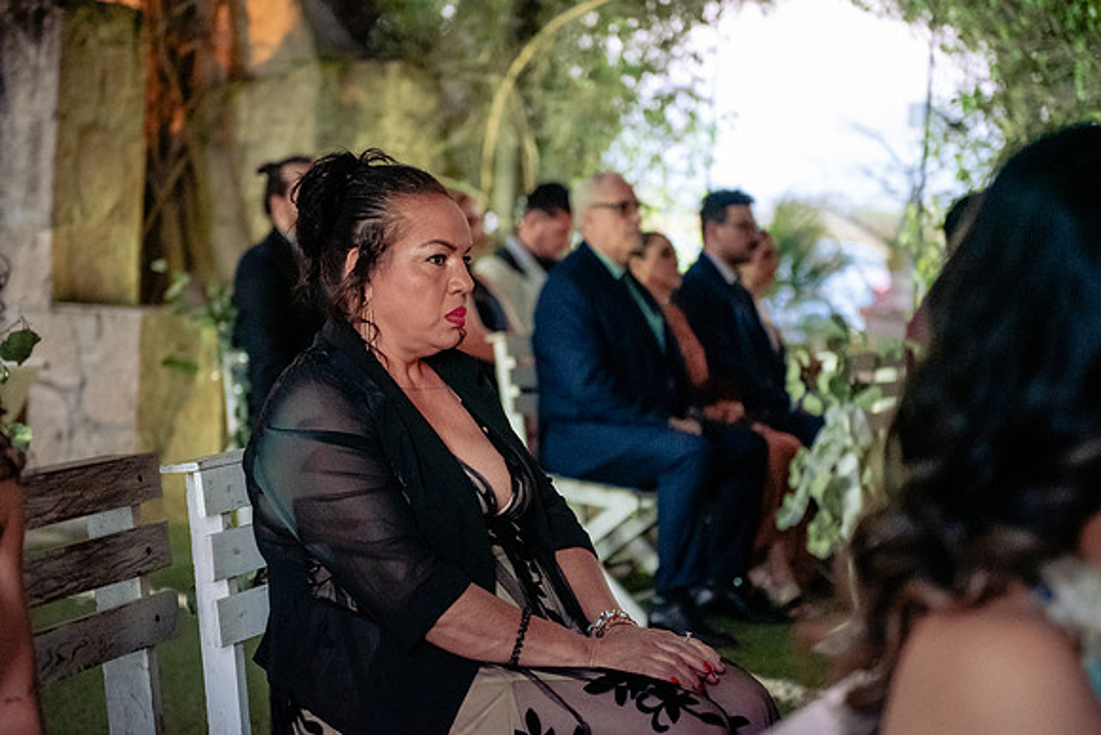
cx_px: 550
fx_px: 2216
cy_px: 368
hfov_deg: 27.9
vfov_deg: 18.8
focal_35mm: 72
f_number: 2.8
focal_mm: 70
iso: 6400
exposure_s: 1/125
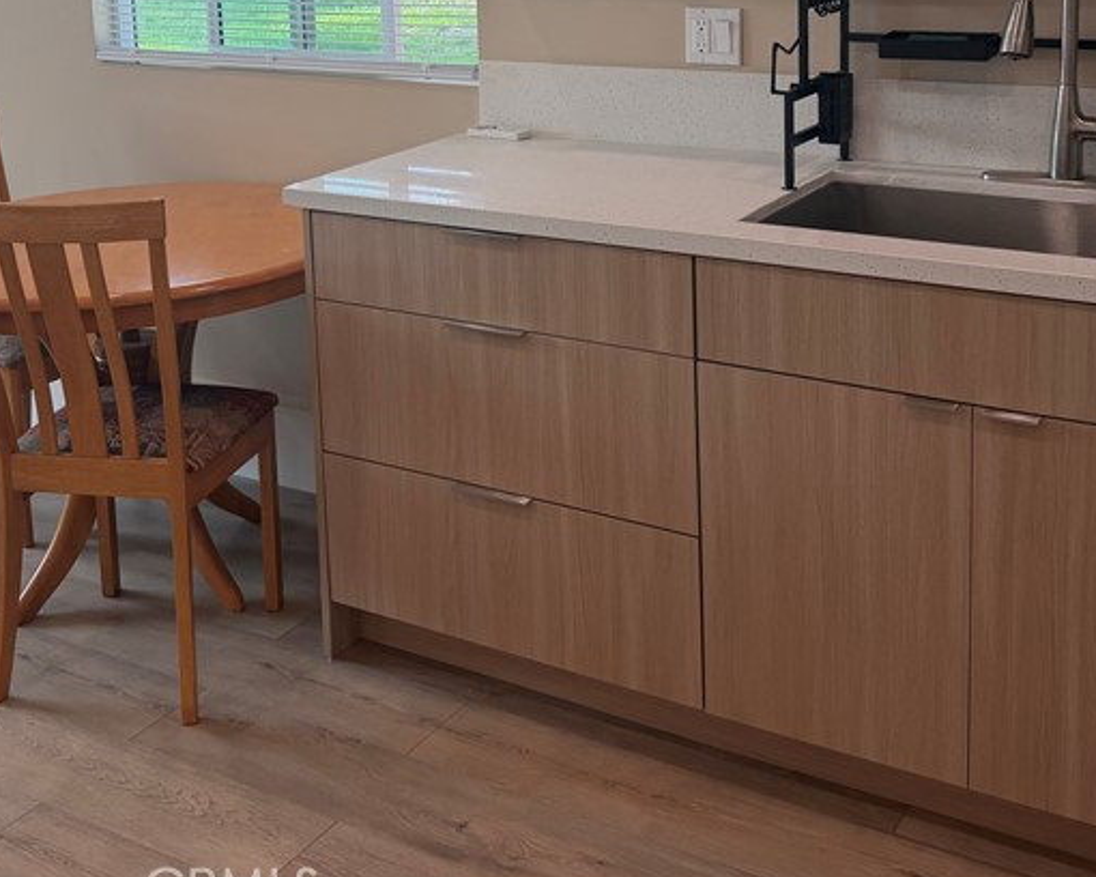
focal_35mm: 47
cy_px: 92
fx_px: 1525
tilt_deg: -8.6
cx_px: 434
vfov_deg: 30.7
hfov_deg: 39.4
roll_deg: +2.3
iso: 80
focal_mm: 6.76
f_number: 1.78
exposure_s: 1/175
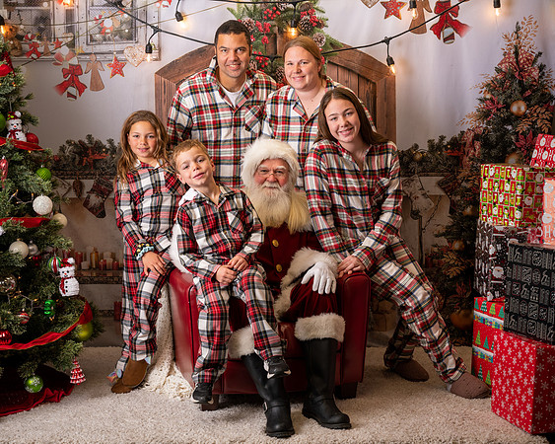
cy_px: 247
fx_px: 1030
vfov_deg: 24.3
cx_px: 310
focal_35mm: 63
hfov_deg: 30.1
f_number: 7.1
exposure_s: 1/100
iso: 100
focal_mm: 50
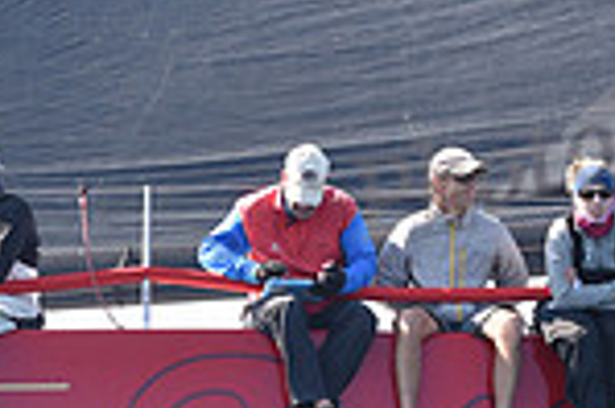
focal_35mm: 273
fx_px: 4659
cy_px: 406
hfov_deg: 7.5
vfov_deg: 5.0
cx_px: 144
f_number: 4
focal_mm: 70
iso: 250
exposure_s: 1/1000
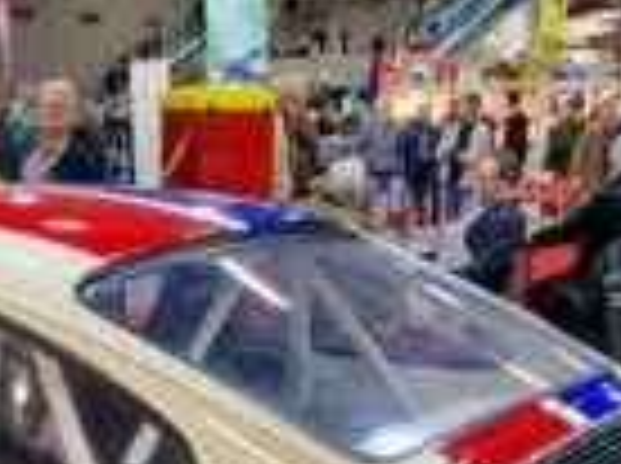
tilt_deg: -19.3
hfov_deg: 28.2
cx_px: 153
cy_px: 599
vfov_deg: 19.8
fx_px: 1218
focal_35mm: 68
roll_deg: -0.3
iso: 100
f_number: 1.8
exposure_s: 1/50
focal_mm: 4.25
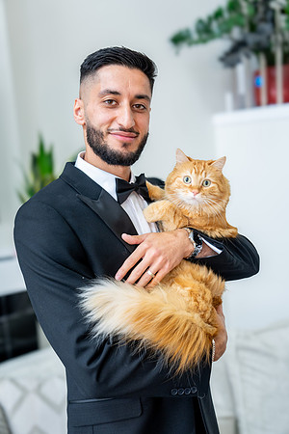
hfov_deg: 25.5
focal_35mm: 53
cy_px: 217
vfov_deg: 37.5
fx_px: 638
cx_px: 144
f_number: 2.8
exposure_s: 1/100
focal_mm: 53
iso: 800
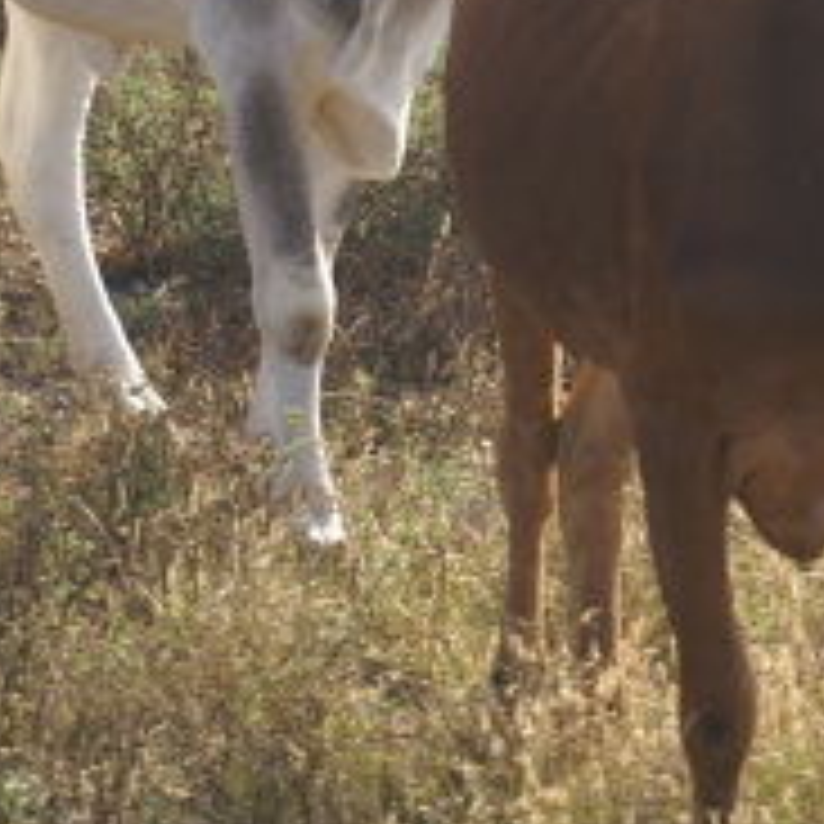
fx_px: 5979
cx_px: 718
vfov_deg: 7.9
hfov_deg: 7.9
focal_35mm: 222
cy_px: 47
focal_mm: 40
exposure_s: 1/200
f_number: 7.1
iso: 100
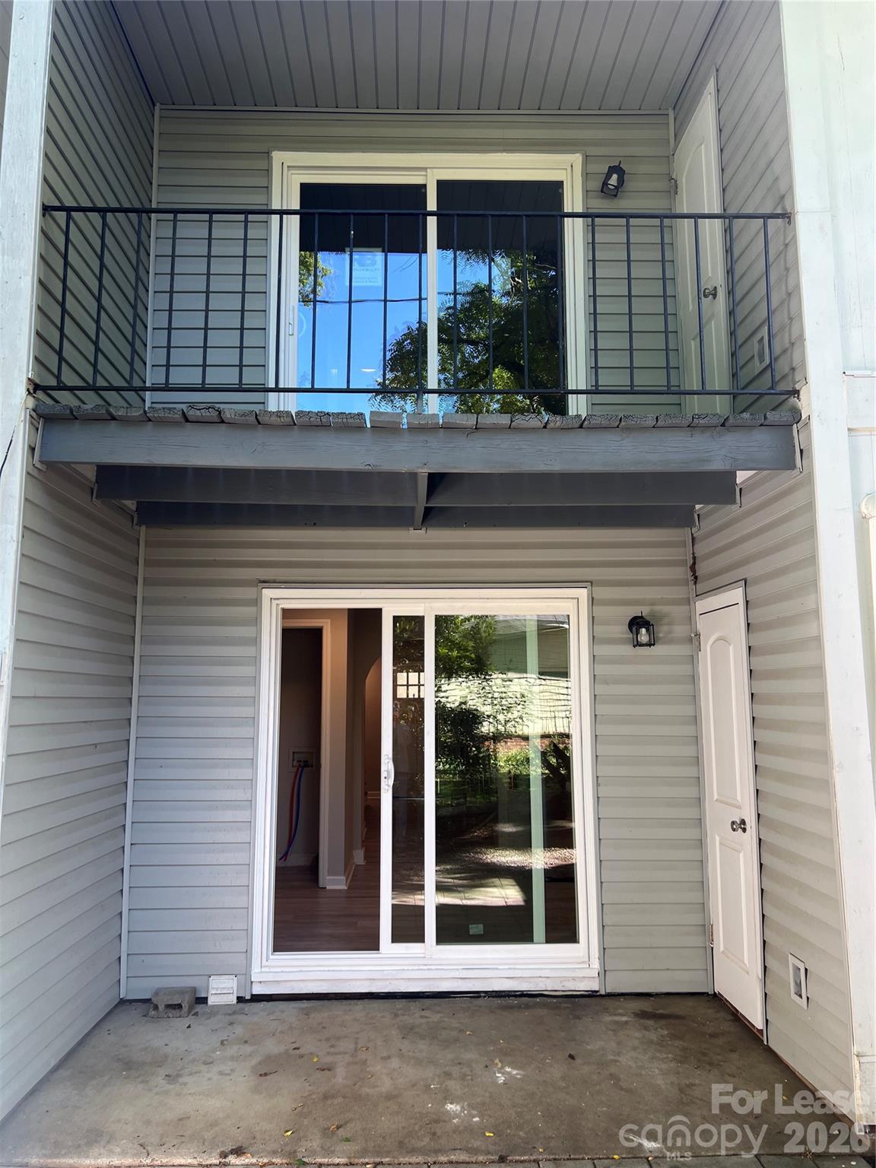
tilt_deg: +10.0
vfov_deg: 67.3
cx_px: 438
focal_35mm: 26
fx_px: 877
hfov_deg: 53.1
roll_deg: -0.4
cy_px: 584
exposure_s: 1/121
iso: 32
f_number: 1.5
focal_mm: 5.7
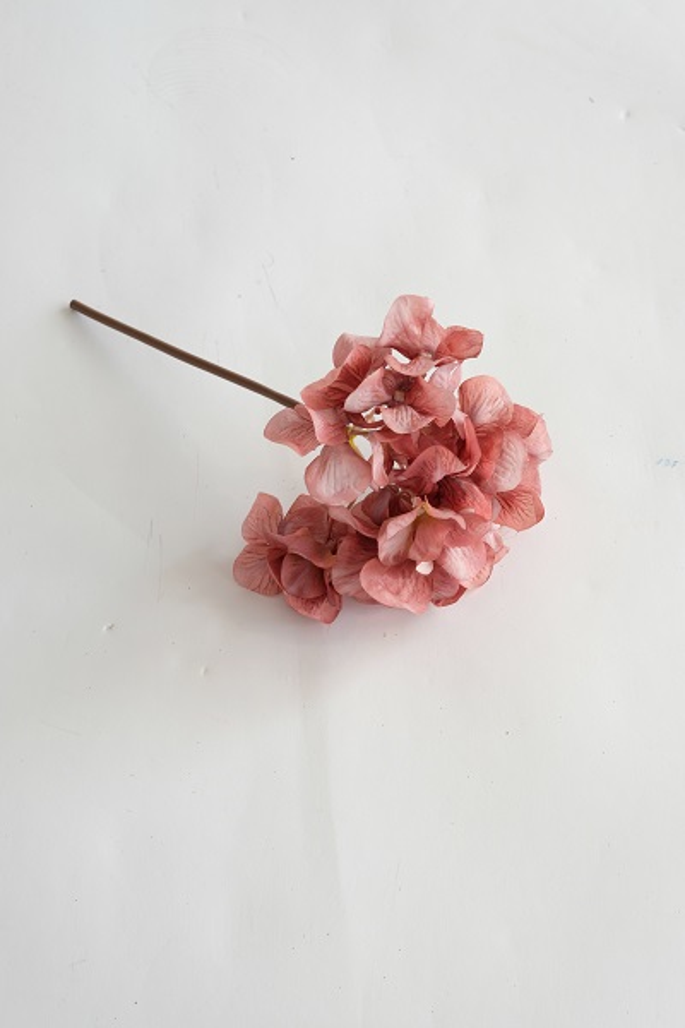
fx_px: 2369
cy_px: 514
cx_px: 342
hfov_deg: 16.5
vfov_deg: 24.5
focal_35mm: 83
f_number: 13
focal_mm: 55
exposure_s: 2
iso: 200
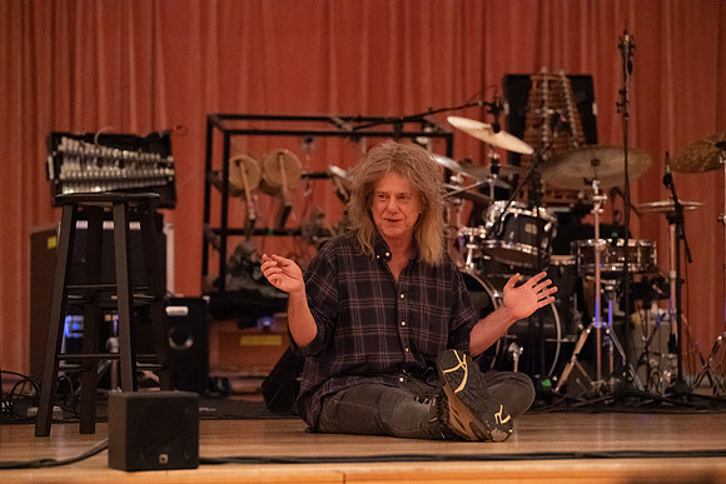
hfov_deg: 16.0
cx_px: 363
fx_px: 2582
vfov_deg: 10.7
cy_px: 242
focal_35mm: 128
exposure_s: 1/160
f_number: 4.5
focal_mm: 128
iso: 20000
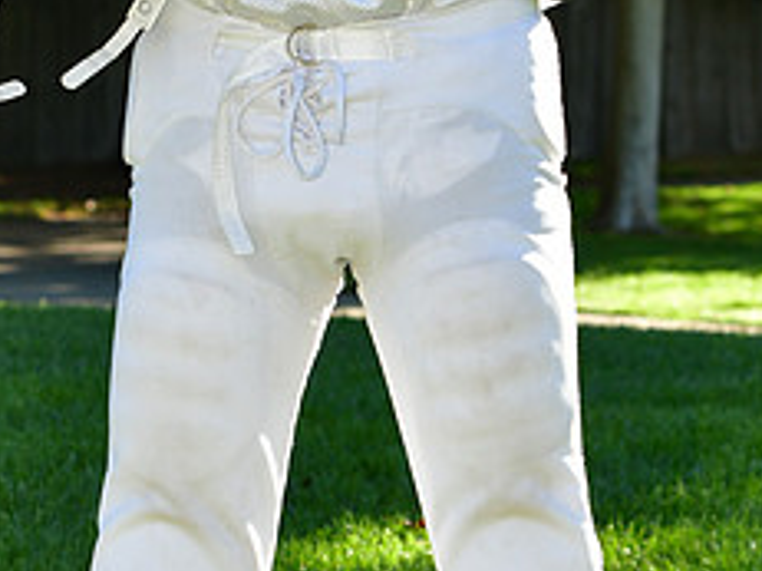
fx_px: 5588
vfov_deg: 5.8
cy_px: -287
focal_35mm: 254
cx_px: 361
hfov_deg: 7.8
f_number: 6.3
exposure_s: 1/400
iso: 400
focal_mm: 70
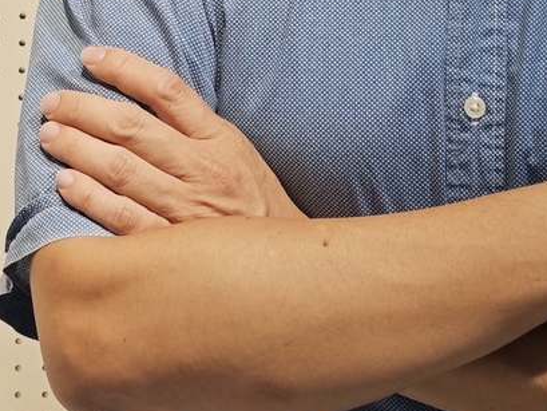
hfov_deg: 18.2
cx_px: 254
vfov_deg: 13.0
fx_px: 1707
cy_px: -190
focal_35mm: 108
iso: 200
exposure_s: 1/120
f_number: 2
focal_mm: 8.72
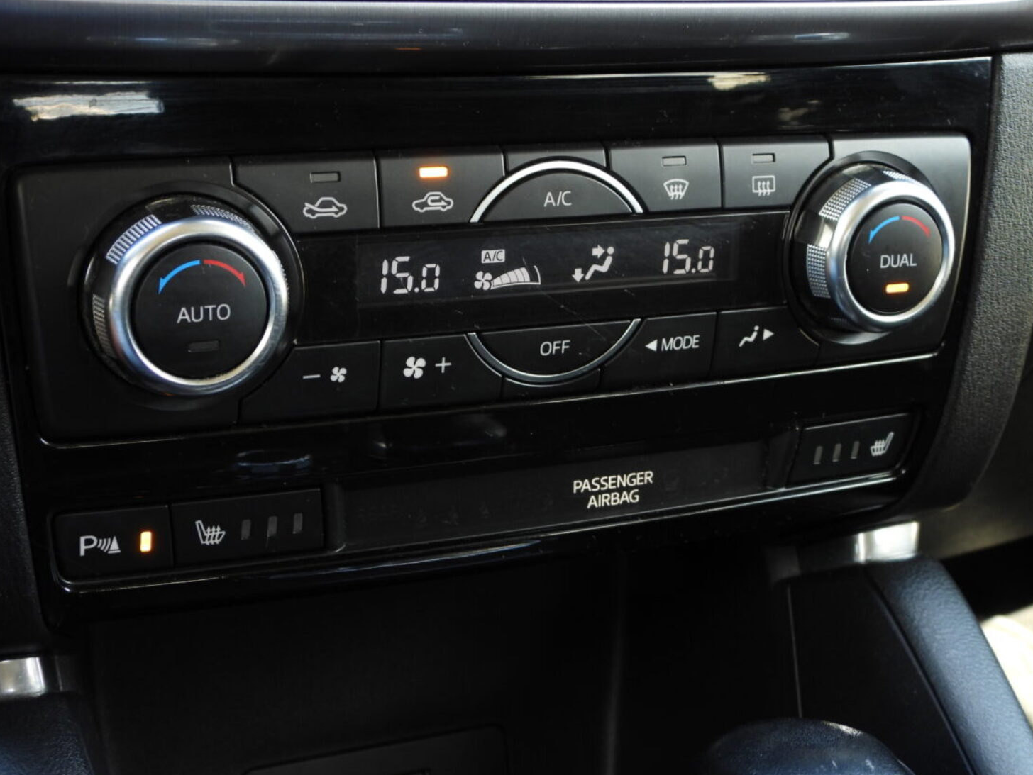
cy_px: 354
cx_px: 508
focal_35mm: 55
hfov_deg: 34.9
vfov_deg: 26.6
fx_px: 1642
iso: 160
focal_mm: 9
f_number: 3.2
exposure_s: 1/30
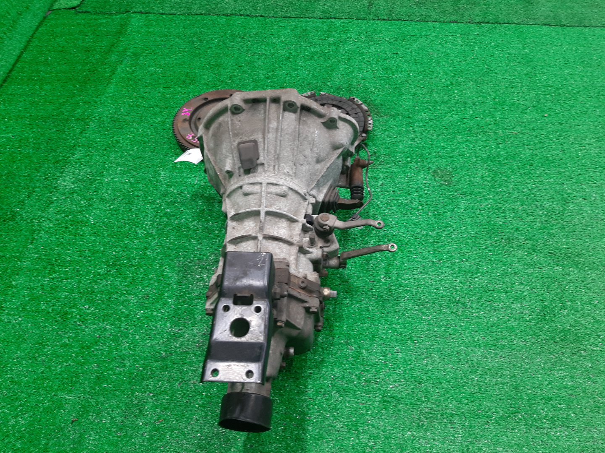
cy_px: 226
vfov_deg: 53.1
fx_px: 454
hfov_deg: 67.3
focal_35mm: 26
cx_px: 302
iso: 102
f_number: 1.7
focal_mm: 3.93
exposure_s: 1/50
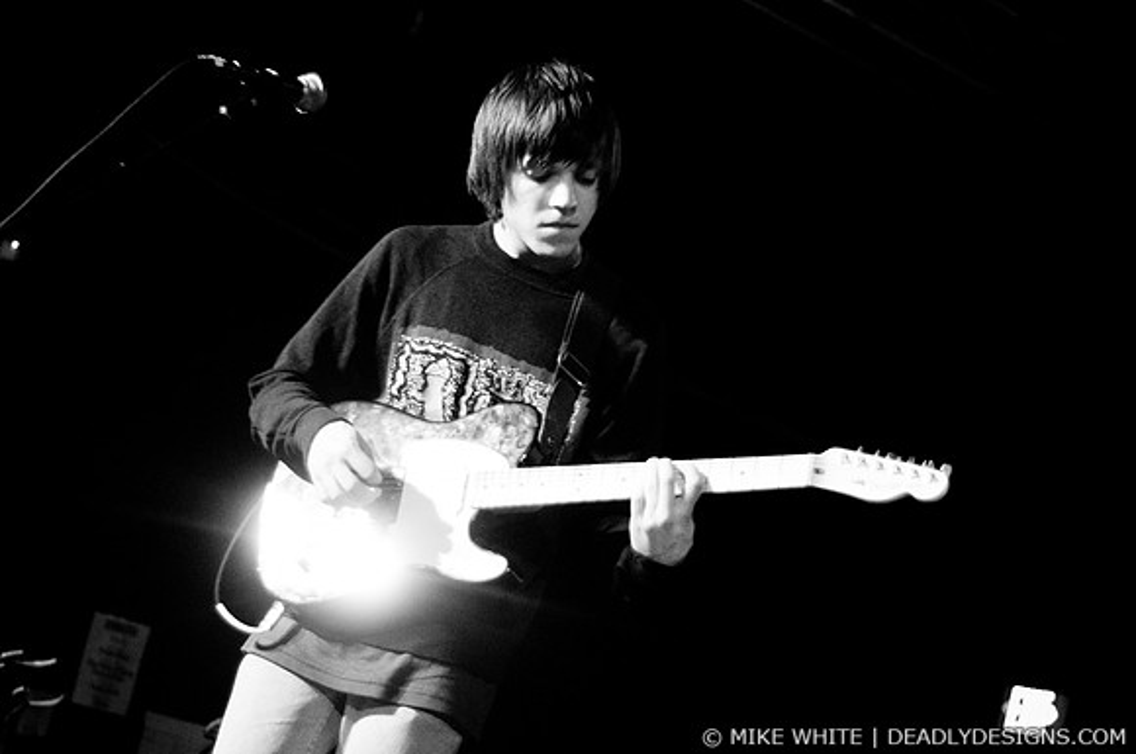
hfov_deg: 27.0
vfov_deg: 18.1
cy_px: 377
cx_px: 568
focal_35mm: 75
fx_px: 2363
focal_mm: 50
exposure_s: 1/60
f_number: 1.8
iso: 1250
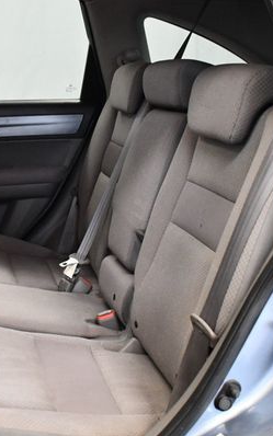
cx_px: 4
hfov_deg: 21.3
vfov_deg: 34.5
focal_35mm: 59
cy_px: 233
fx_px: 702
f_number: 3.5
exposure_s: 1/100
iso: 3200
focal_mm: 18
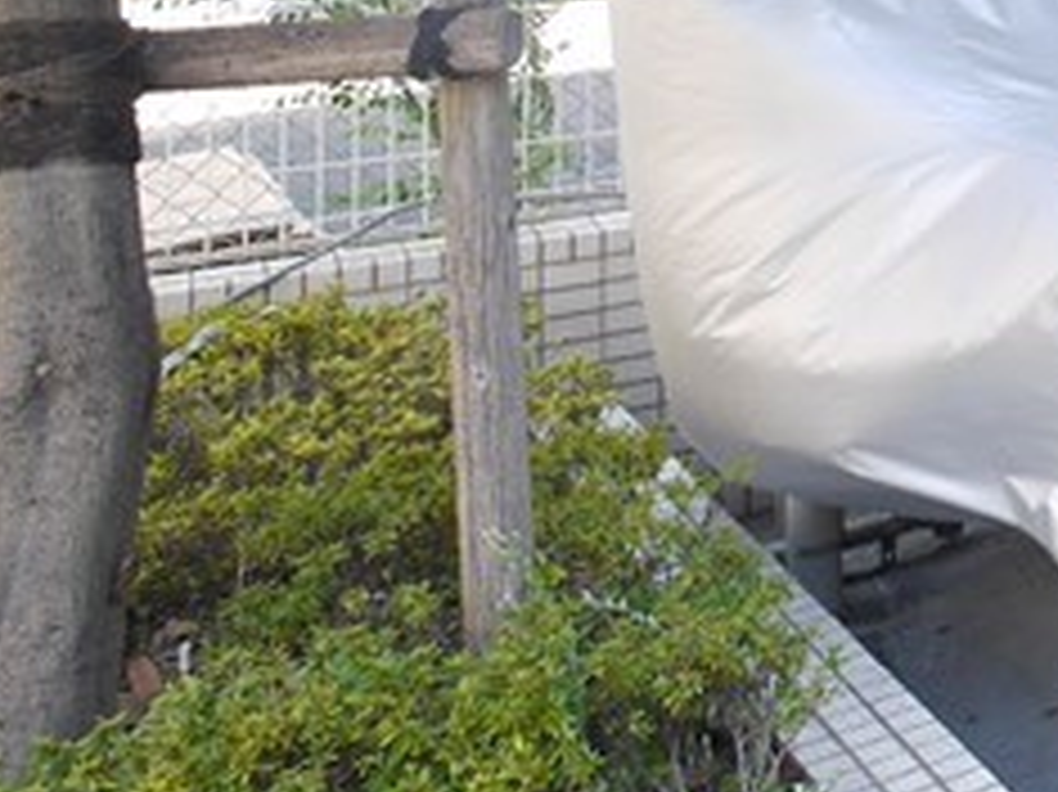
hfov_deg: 22.6
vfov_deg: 21.7
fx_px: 1863
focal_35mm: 61
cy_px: -238
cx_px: 1774
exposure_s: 1/60
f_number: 4
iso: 250
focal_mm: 7
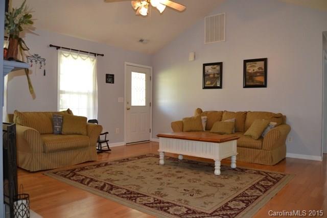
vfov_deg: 48.0
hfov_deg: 67.4
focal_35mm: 27
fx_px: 245
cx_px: 164
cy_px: 109
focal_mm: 18
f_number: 3.5
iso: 1000
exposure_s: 1/60
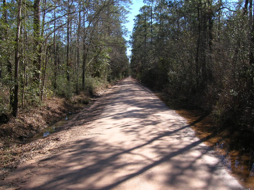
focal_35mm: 34
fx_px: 249
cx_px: 127
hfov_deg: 54.0
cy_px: 95
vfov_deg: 41.7
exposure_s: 1/213
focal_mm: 5.7
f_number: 4.9
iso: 50
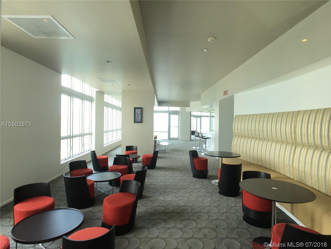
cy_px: 124
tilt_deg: +0.2
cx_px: 166
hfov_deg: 61.7
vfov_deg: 48.2
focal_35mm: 29
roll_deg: -1.1
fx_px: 277
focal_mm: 4.15
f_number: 2.2
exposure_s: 1/40
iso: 25
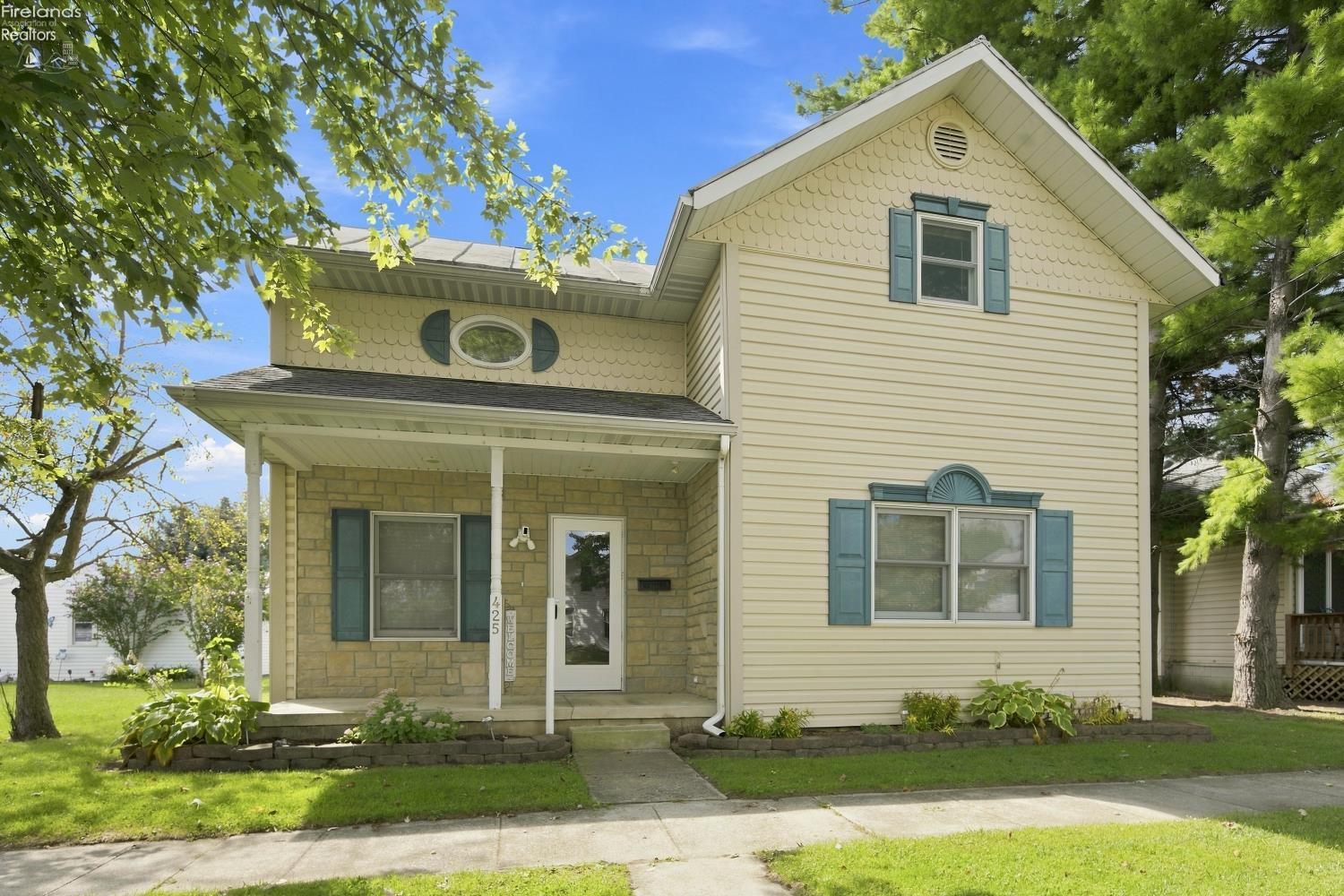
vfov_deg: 70.4
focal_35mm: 17
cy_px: 448
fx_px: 635
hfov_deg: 93.3
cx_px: 672
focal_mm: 17
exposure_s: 1/80
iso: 100
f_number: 8
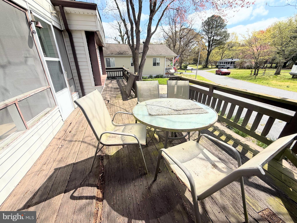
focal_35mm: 14
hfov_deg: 102.1
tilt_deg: -21.5
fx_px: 120
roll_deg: +1.7
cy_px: 112
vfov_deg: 85.7
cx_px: 148
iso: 50
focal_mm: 2.22
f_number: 2.2
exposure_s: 1/1795
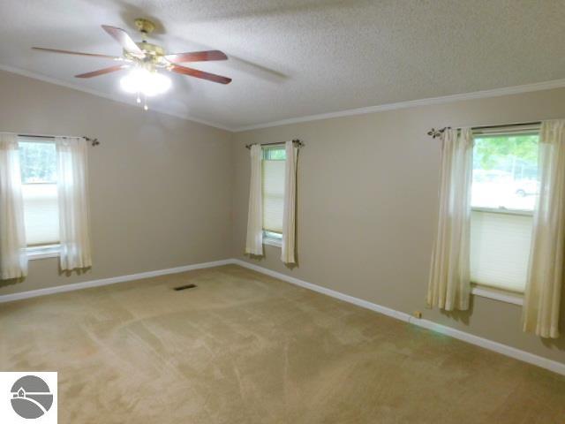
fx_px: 375
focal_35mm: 23
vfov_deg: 58.9
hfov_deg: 73.9
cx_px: 282
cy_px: 212
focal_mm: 4
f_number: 3
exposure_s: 1/30
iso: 180
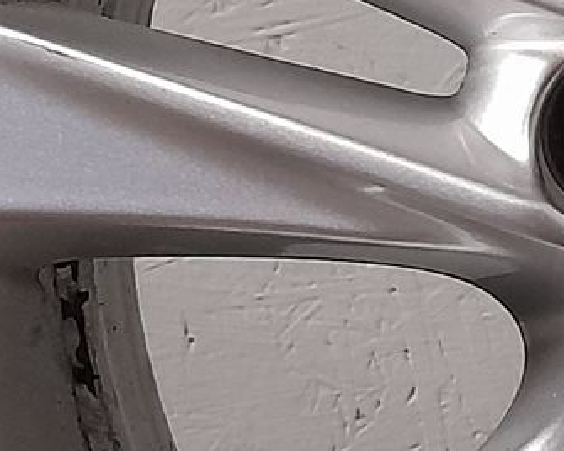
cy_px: 252
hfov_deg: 12.0
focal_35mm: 149
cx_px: 973
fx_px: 2487
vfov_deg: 10.4
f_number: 2
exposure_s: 1/25
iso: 400
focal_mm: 4.6
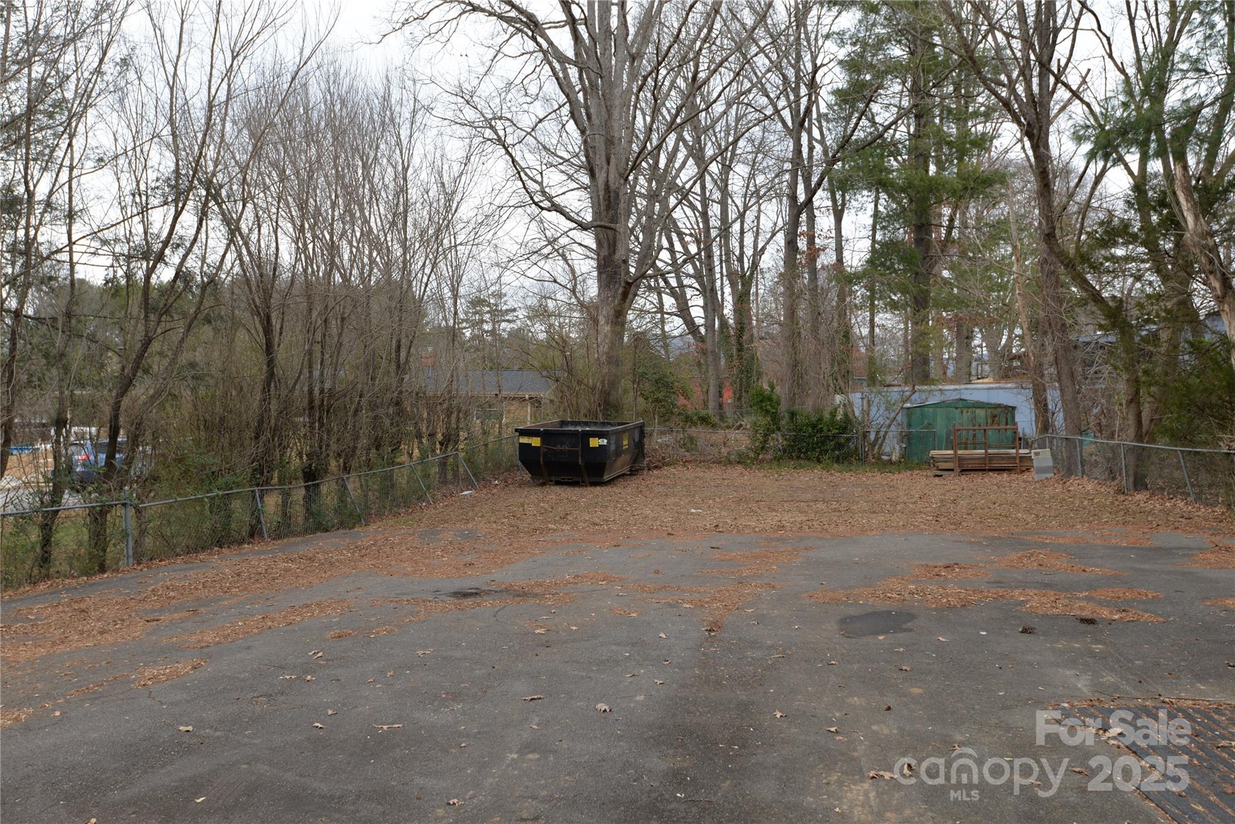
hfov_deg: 60.3
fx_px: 1064
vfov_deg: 42.3
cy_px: 412
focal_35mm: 31
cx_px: 618
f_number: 6.3
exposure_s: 1/160
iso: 200
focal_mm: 31
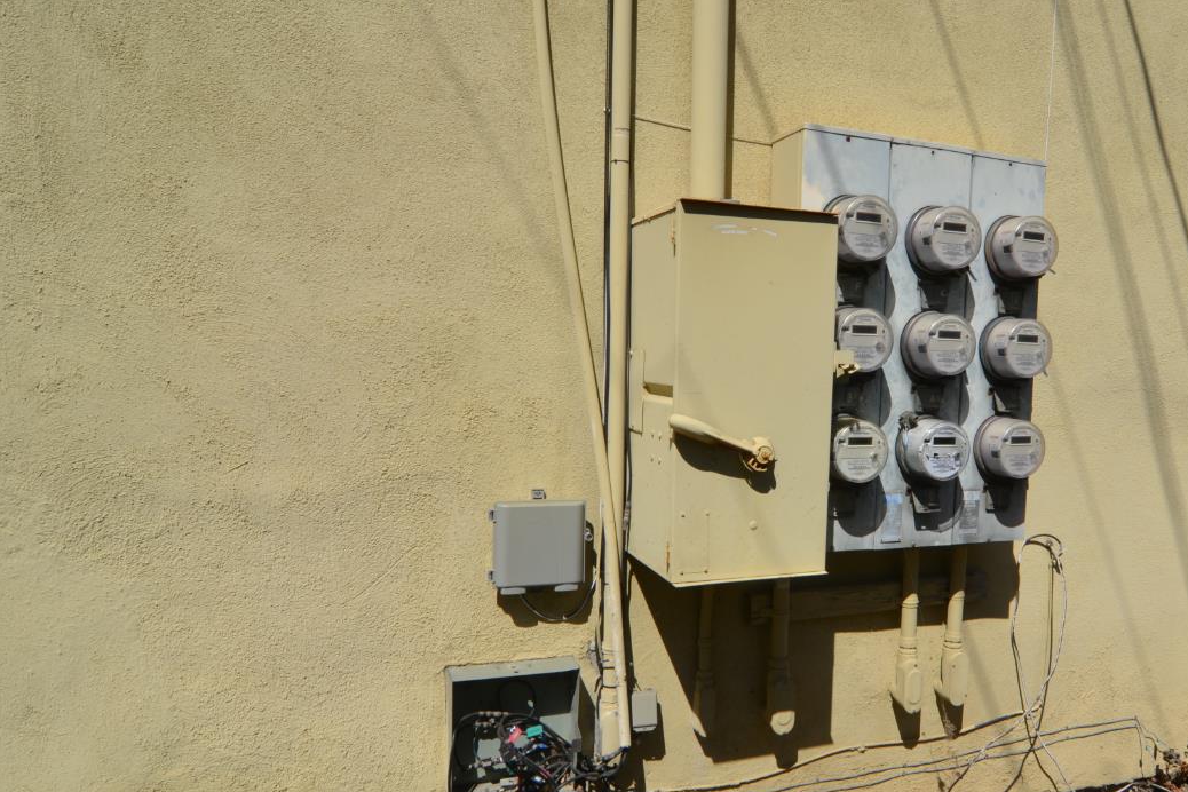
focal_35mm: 26
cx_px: 782
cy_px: 439
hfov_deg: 67.7
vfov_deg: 49.5
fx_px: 858
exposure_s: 1/320
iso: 100
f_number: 9
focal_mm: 12
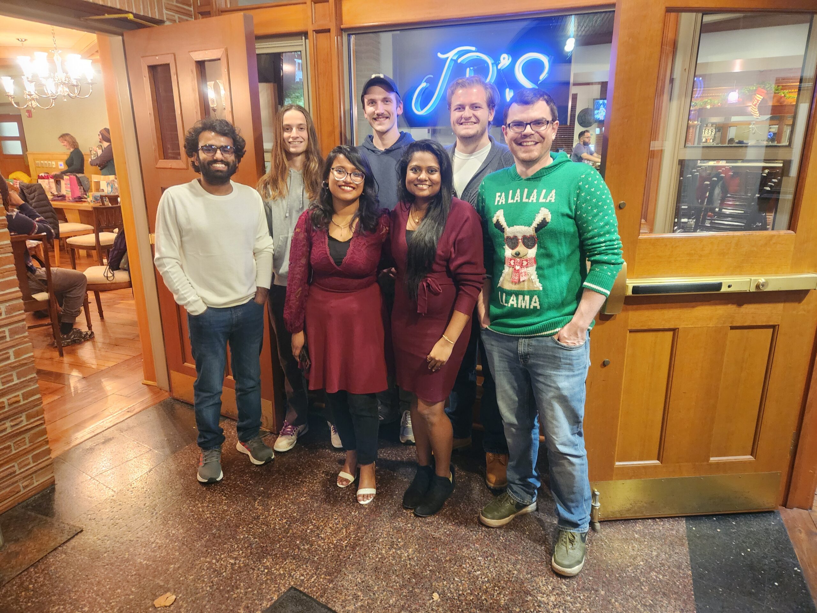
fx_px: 543
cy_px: 306
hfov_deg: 73.9
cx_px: 408
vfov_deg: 58.9
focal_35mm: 23
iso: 1000
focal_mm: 5.4
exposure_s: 1/24
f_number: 1.8
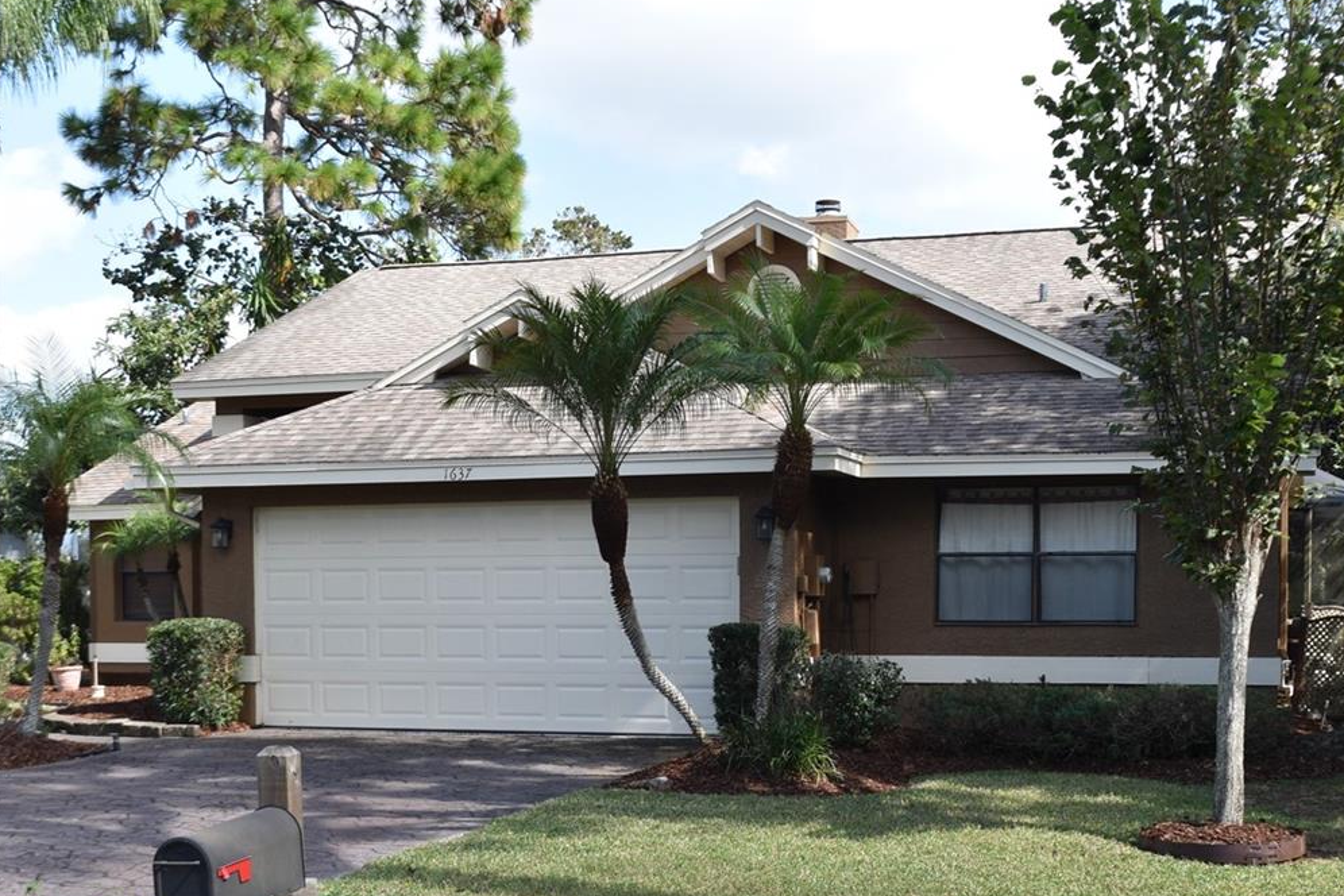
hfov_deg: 37.5
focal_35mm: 53
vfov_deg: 25.2
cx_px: 664
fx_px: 1979
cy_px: 677
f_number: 8
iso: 200
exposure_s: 1/250
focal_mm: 22
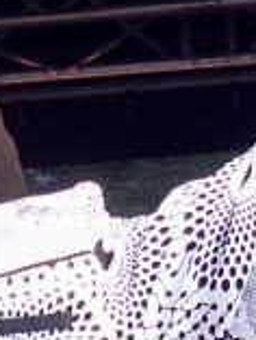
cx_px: -171
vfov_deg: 10.0
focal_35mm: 185
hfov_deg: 7.8
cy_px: 637
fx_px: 1822
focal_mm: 5.3
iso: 200
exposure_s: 1/60
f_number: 2.8
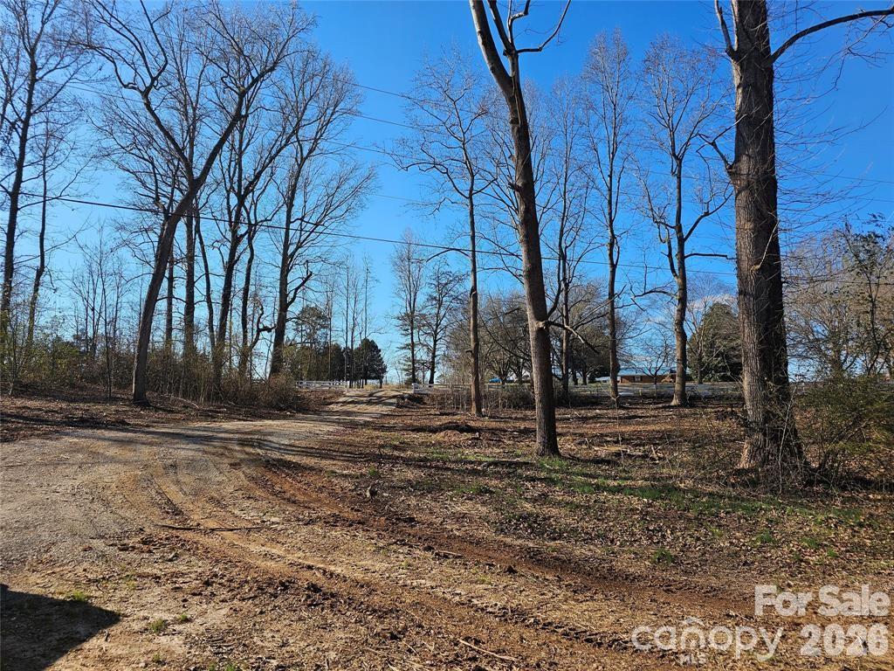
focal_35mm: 23
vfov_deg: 58.9
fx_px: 594
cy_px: 336
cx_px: 447
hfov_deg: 73.9
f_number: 1.7
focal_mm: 6.3
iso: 10
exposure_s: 1/559
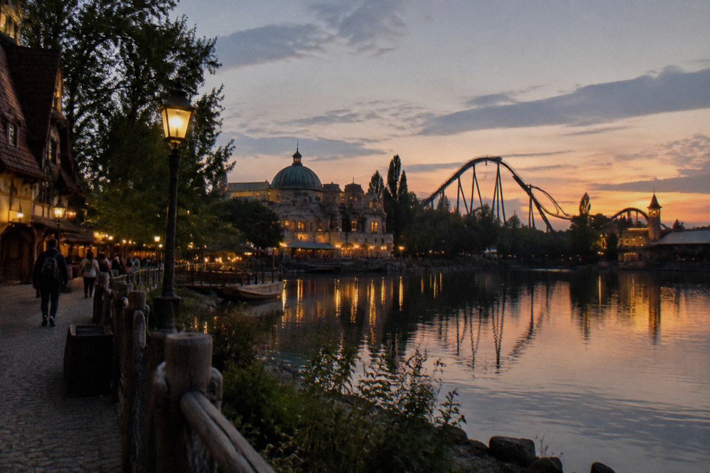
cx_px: 355
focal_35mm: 47
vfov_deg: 28.6
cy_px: 236
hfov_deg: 41.9
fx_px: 927
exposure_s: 1/160
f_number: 10
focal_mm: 47
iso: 320
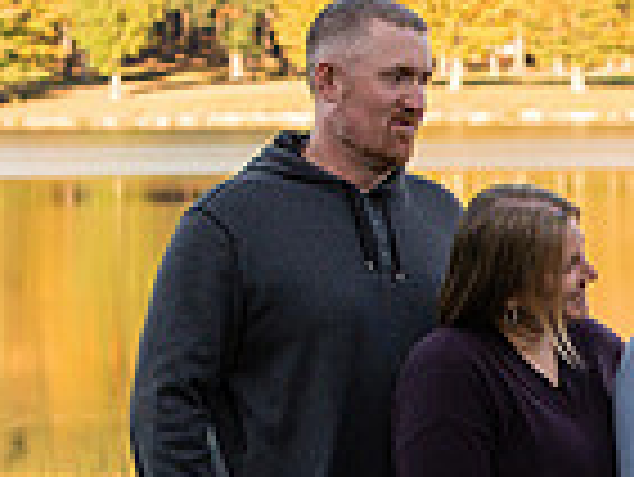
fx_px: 8304
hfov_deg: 4.3
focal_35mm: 453
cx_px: 985
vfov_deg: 3.3
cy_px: 609
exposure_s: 1/320
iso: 320
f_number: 5.6
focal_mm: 85
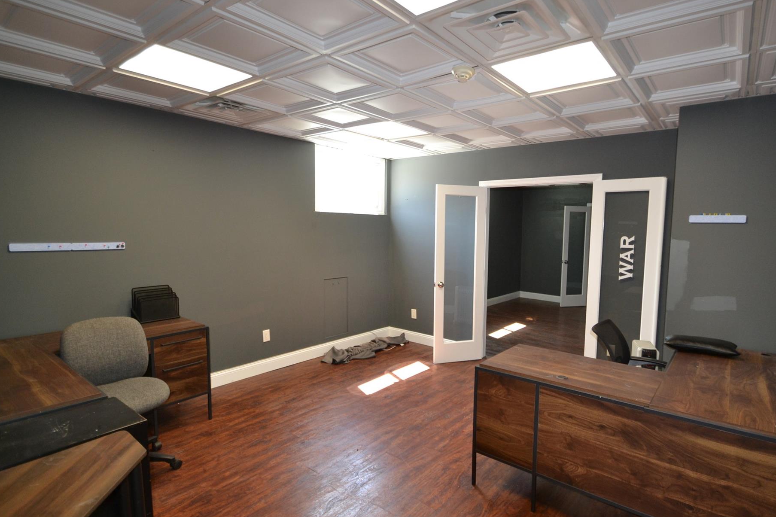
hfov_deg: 92.9
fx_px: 366
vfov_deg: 70.2
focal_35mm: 17
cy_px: 285
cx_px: 429
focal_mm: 10
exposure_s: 1/60
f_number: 3.5
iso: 500
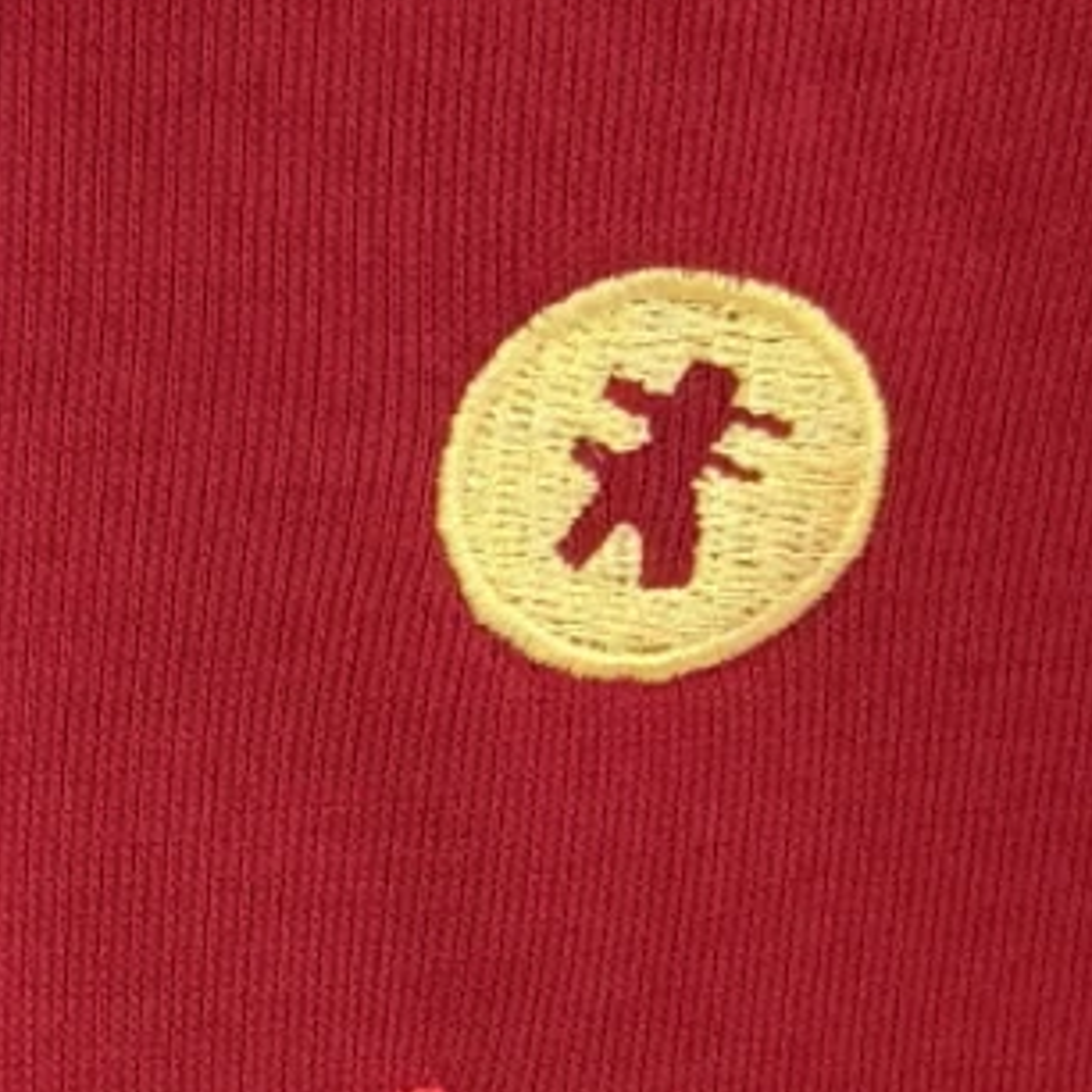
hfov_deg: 8.8
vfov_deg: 8.8
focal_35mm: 197
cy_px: 1099
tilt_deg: -16.1
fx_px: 7031
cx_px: 100
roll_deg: +3.7
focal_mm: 6.76
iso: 200
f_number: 1.78
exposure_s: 1/92
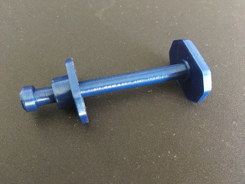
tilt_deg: -55.3
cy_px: 92
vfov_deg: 48.2
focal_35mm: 29
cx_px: 122
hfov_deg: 61.7
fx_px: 205
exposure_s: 1/17
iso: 500
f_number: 2.2
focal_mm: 4.15
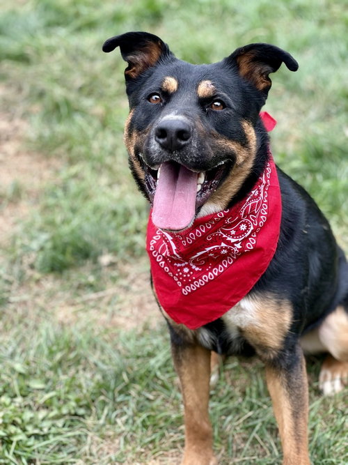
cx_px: 174
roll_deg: -0.5
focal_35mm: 77
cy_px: 232
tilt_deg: -31.5
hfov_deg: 19.1
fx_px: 1032
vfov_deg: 25.3
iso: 40
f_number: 2.8
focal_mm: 9
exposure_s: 1/121
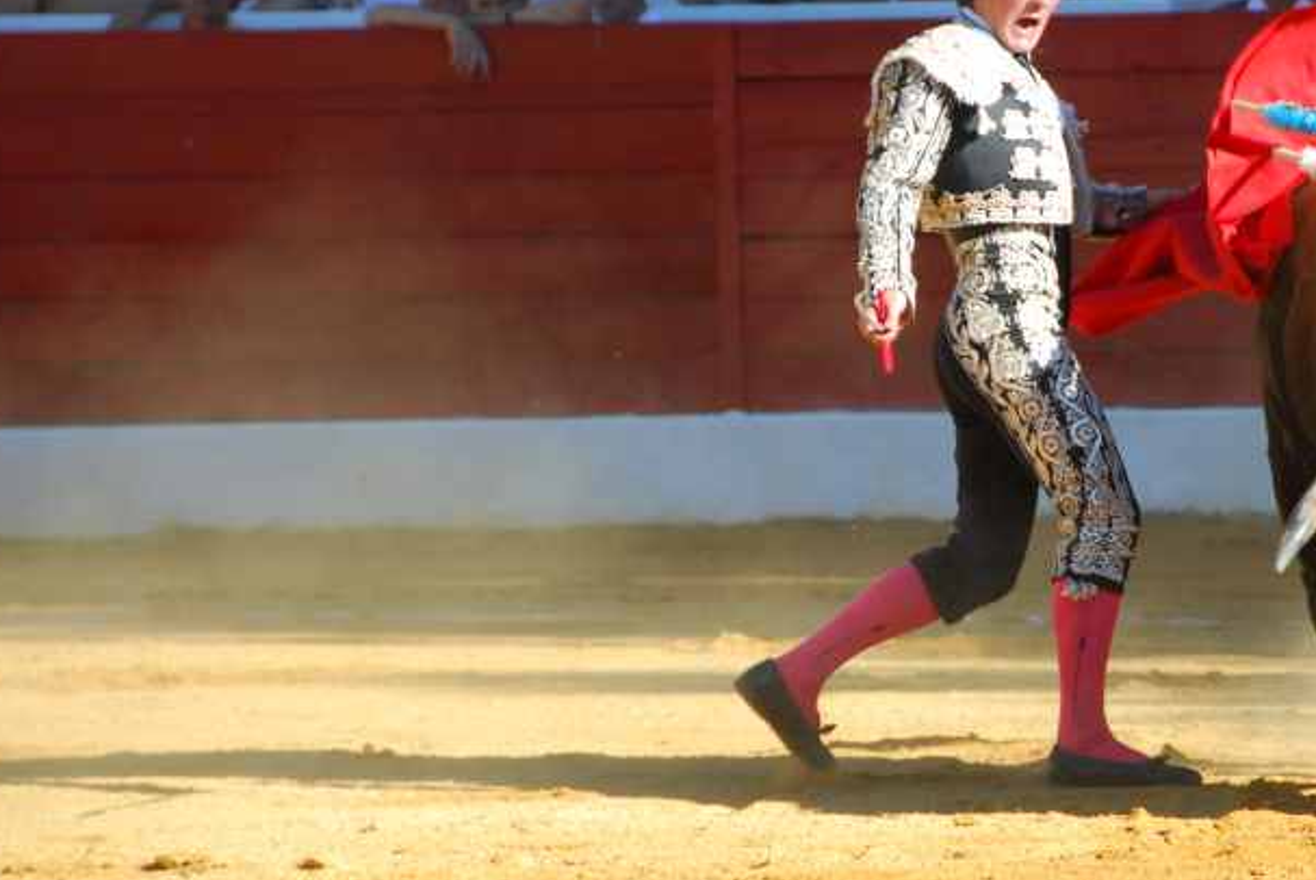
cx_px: 1078
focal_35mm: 430
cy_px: 374
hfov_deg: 4.8
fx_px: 15734
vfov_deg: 3.2
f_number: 5.6
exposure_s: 1/500
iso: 360
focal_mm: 170
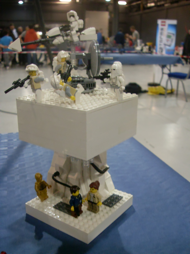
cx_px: 95
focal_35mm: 37
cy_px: 127
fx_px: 271
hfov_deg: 38.7
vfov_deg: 50.1
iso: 200
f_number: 2.8
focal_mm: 6.3
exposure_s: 1/15
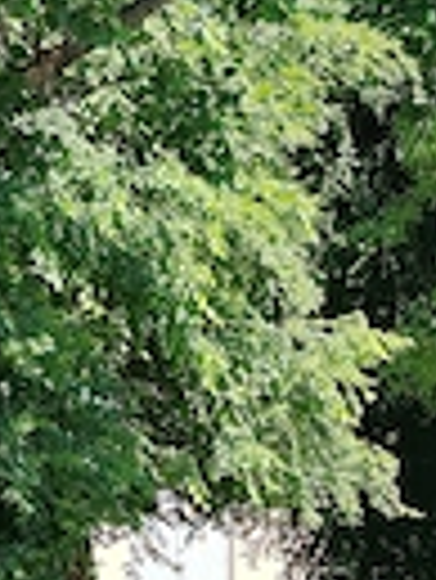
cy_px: 616
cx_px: 378
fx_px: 3689
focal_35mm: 220
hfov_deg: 6.8
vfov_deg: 8.9
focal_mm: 5.25
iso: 100
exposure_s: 1/317
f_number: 1.75
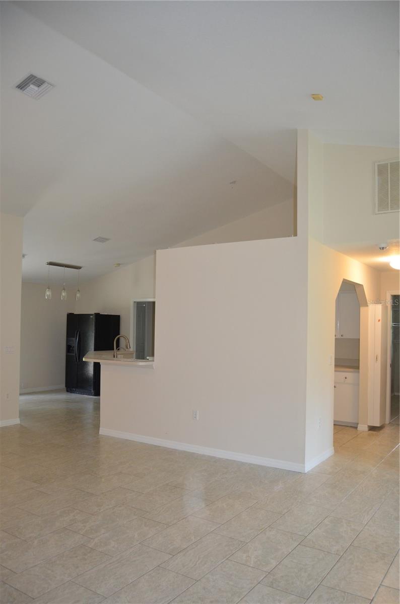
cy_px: 302
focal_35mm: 27
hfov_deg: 47.7
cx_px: 200
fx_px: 452
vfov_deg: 67.5
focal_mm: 18
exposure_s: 1/60
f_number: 3.5
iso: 900
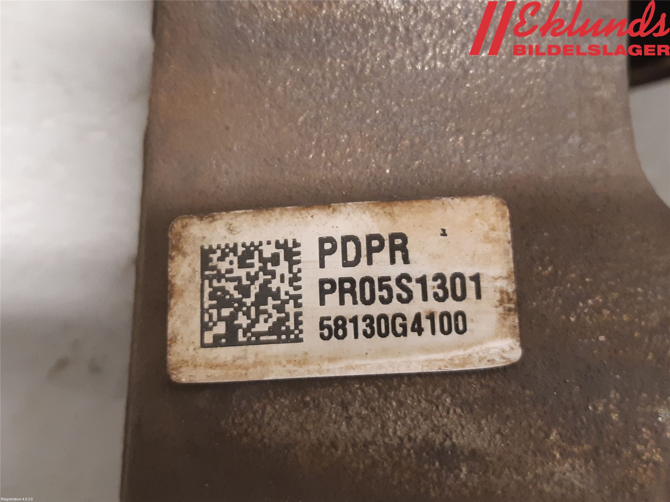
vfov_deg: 53.1
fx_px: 503
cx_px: 335
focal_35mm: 26
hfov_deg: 67.3
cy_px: 251
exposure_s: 1/30
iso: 250
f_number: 1.7
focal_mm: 3.93
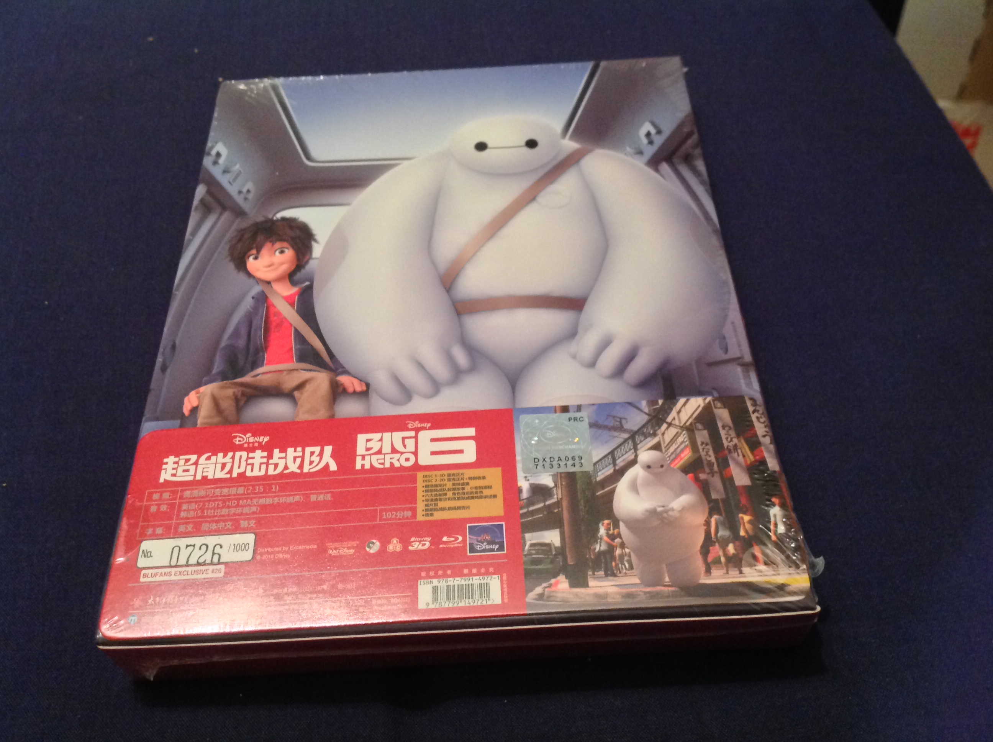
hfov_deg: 52.7
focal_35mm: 35
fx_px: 1003
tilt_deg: -46.2
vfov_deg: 40.6
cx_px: 496
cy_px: 371
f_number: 2.4
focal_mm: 4.28
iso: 400
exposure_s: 1/17
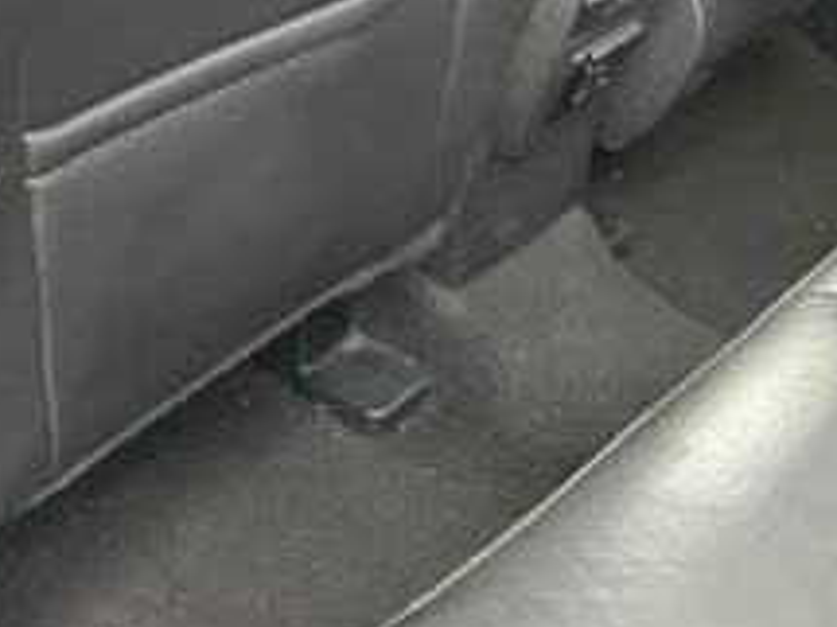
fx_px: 1305
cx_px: 156
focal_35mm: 54
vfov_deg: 27.0
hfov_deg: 34.4
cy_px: 300
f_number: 1.8
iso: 250
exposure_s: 1/60
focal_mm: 3
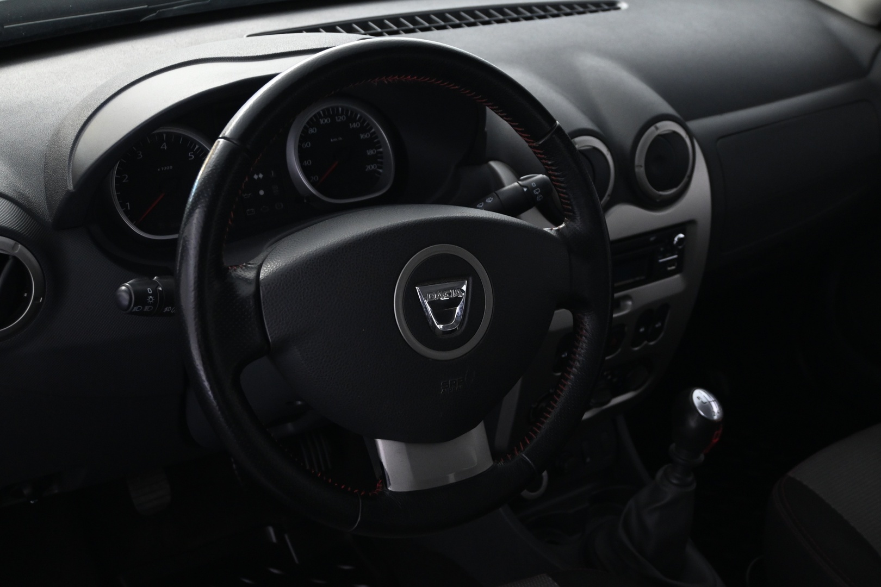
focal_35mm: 41
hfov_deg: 47.2
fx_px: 1009
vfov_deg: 32.4
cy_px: 294
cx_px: 440
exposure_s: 1/13
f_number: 4.5
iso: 1600
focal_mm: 27.5
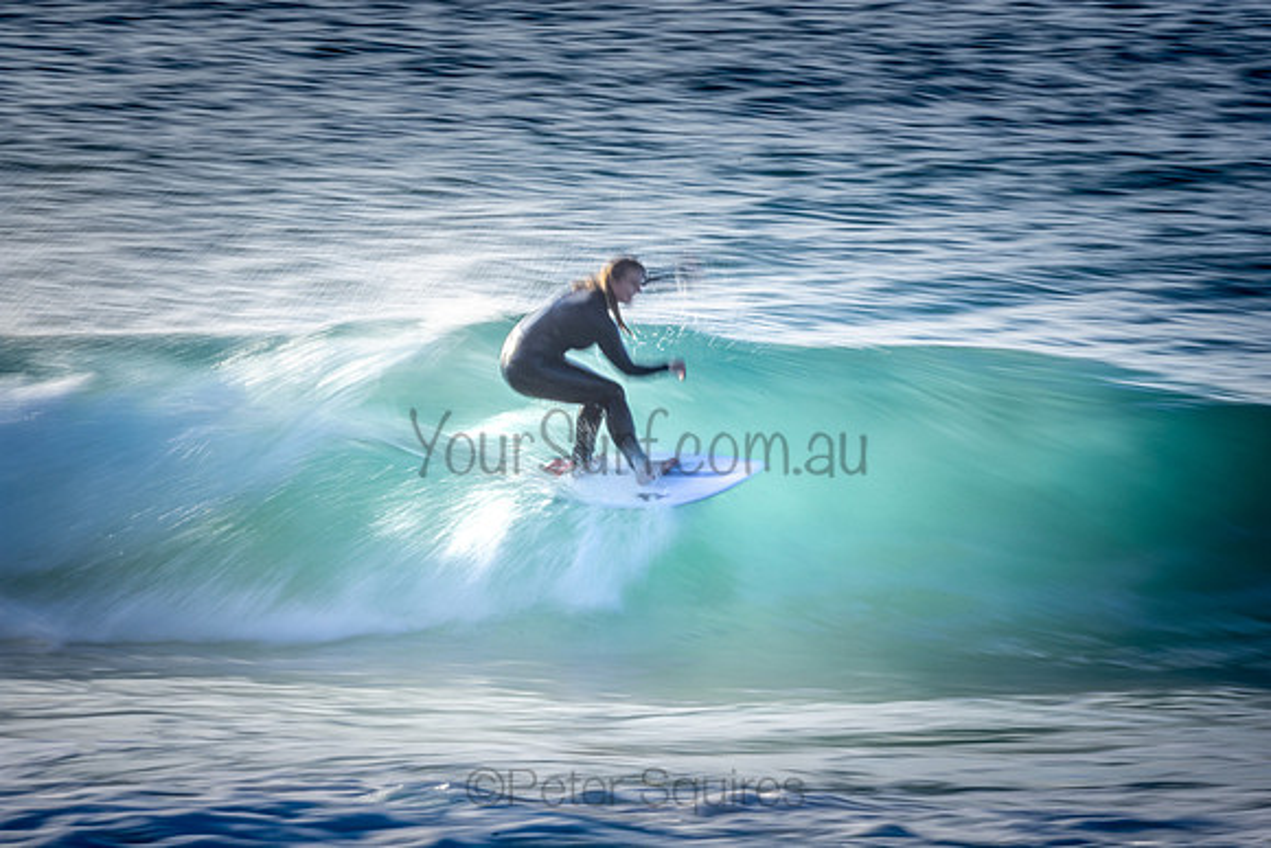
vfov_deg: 1.8
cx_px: 636
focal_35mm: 750
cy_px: 424
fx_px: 26484
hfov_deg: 2.7
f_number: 32
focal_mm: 500
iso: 125
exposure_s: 1/20
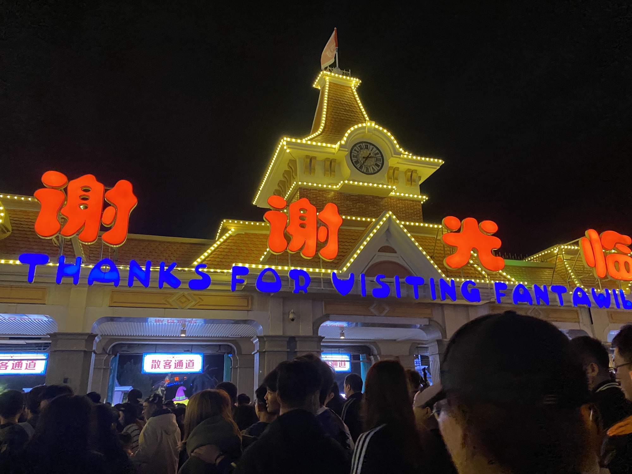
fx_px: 475
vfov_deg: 53.1
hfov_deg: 67.3
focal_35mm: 26
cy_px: 237
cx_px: 316
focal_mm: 4.25
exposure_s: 1/40
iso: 640
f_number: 1.8
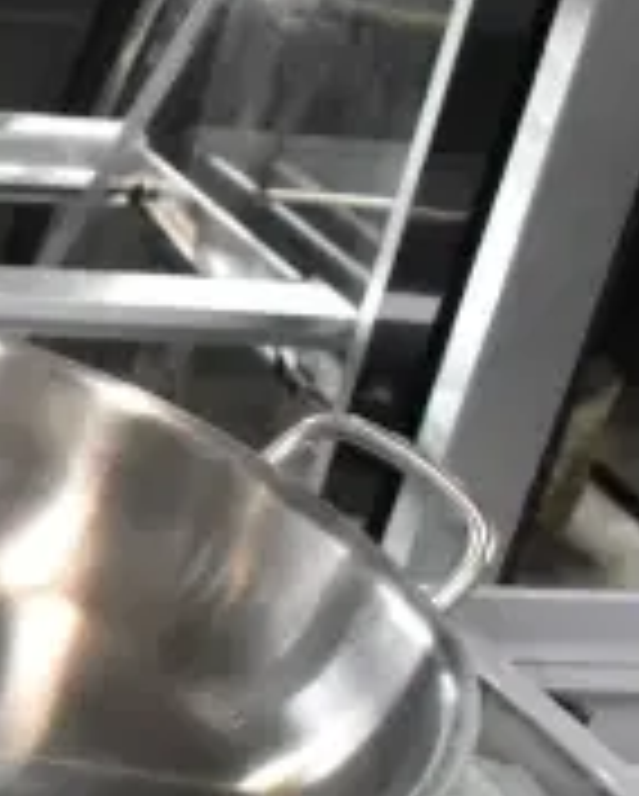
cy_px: 636
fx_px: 2289
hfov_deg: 13.3
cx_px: -702
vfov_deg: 19.5
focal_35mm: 97
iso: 6400
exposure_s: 1/250
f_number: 8
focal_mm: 20
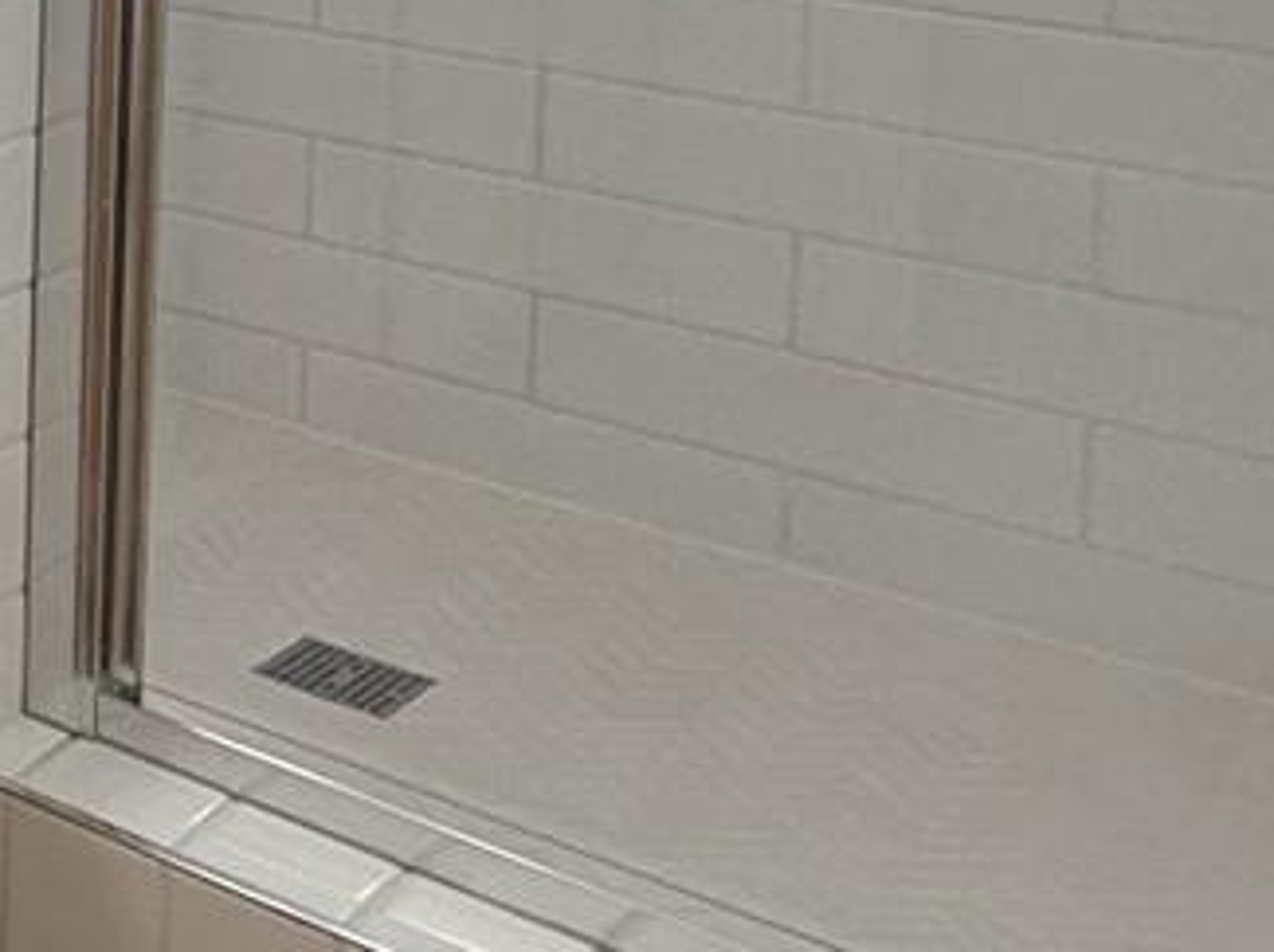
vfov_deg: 19.1
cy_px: -396
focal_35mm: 69
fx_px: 2537
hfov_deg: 21.1
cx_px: -890
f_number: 2.2
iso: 64
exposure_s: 1/149
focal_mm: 2.22
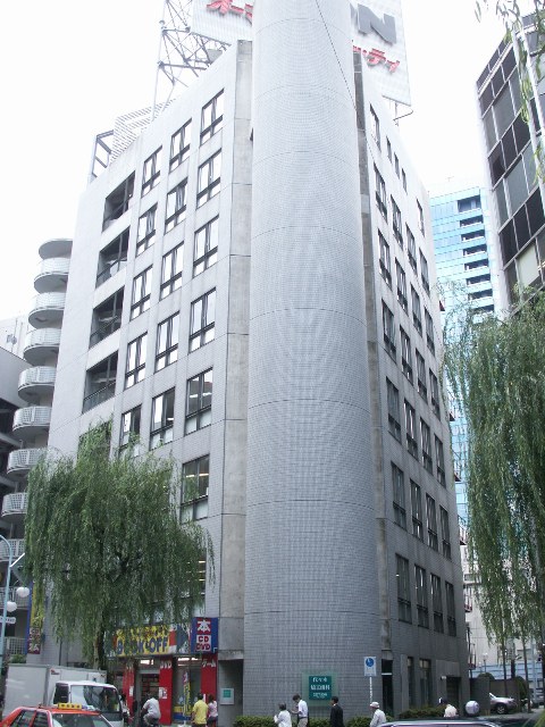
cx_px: 272
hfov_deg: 38.7
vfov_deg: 50.1
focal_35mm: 37
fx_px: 777
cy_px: 364
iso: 50
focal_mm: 7.7
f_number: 3.5
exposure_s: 1/160
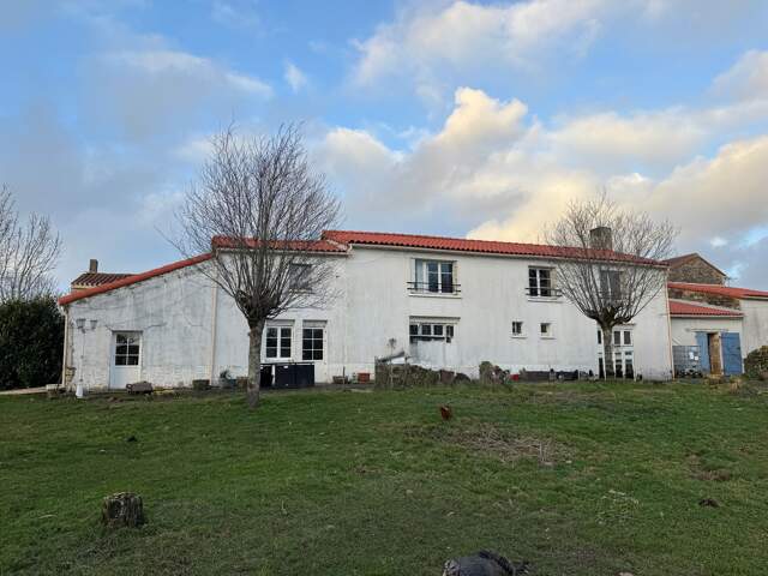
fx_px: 532
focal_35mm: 24
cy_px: 288
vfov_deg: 56.8
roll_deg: -0.1
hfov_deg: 71.6
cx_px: 384
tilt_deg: +9.5
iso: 80
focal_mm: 6.76
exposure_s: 1/938
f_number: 1.78
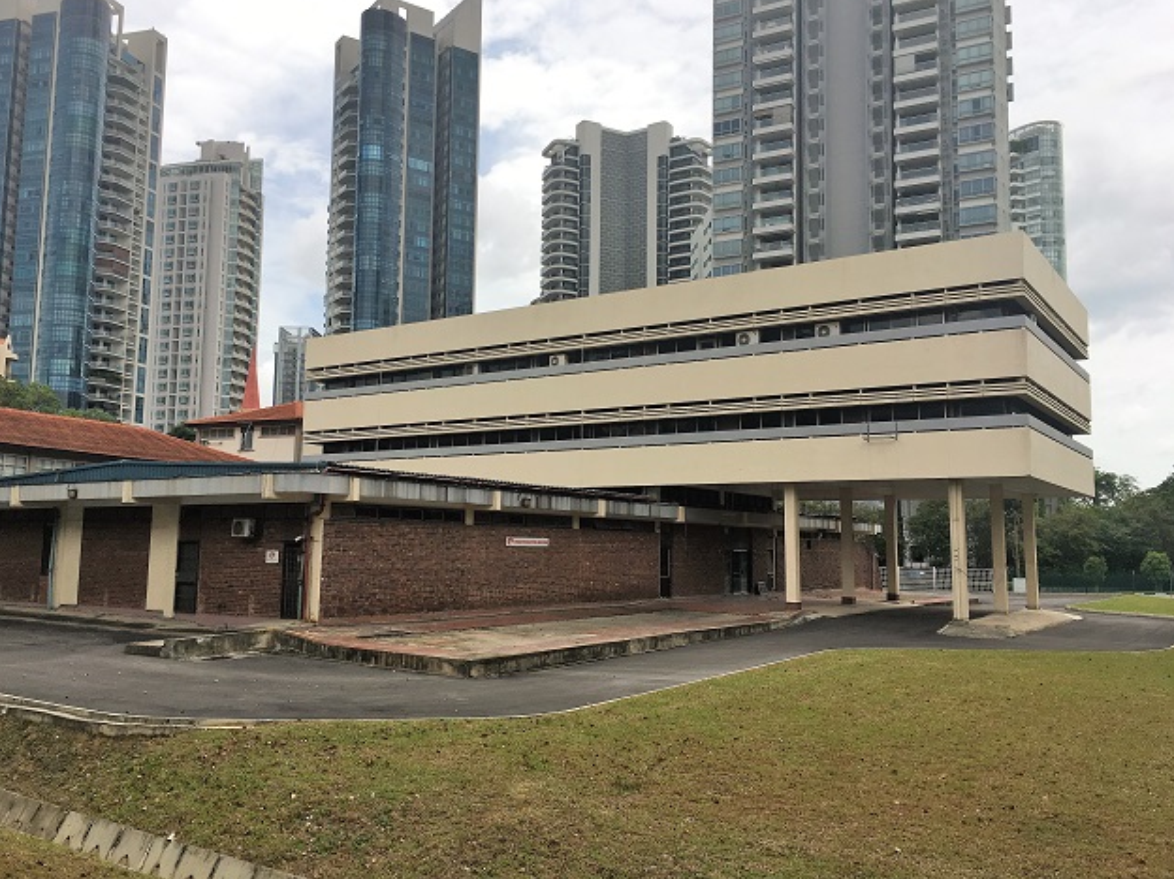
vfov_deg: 46.7
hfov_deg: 60.0
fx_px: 1017
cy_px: 441
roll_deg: -1.4
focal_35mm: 30
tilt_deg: +7.7
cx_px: 573
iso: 25
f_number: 2.2
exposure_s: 1/1479
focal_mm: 4.15
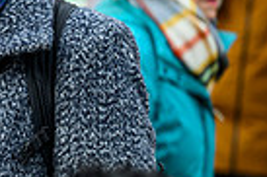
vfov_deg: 3.9
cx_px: -249
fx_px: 2578
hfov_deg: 5.8
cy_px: 52
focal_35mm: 348
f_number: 2.8
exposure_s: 1/1000
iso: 800
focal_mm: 82
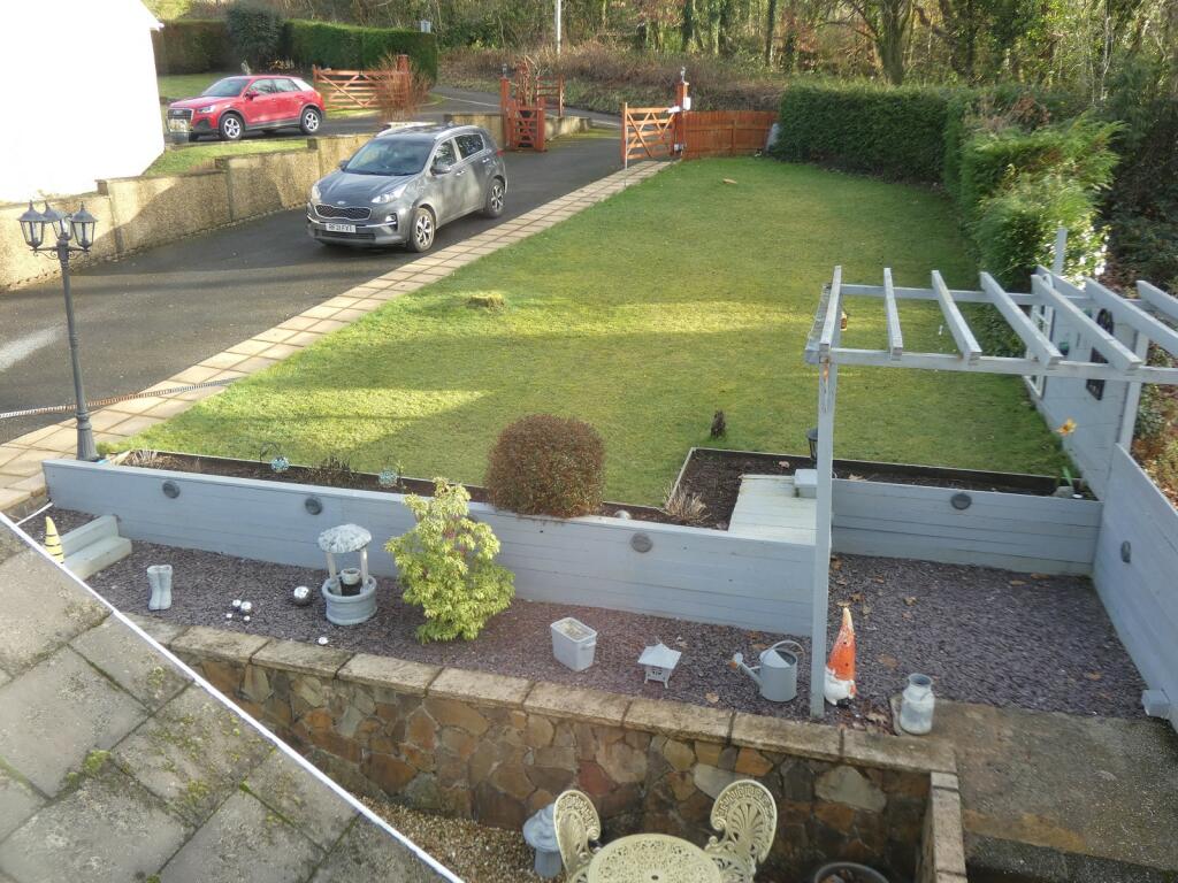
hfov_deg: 63.4
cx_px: 589
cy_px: 442
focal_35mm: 28
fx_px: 953
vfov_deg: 49.7
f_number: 3.2
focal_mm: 5
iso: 80
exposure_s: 1/100
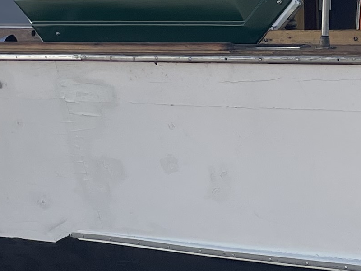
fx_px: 1366
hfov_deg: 14.9
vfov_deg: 11.3
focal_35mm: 131
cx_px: 342
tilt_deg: -0.5
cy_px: 74
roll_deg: +3.1
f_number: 1.6
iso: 32
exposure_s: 1/2959
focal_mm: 4.2
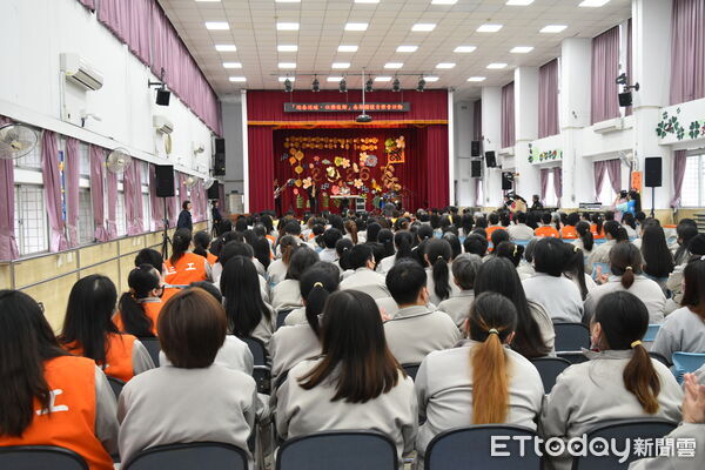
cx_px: 352
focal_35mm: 33
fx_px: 646
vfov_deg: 40.0
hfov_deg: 57.2
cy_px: 235
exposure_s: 1/60
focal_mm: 22
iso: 1000
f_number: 4.8
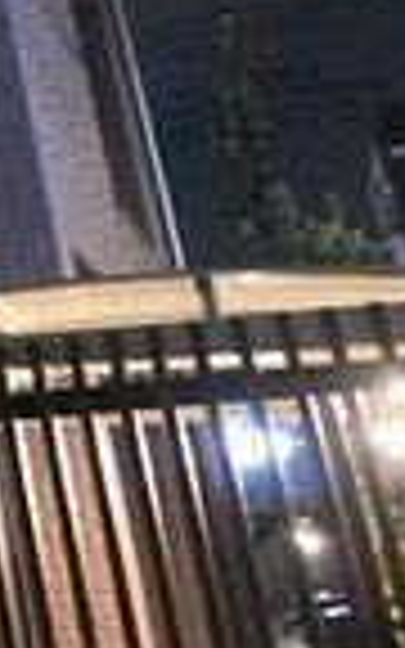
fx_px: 1289
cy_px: 99
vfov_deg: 27.5
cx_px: -668
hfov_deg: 12.4
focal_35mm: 73
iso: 1600
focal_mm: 4.06
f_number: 2.7
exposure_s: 1/6
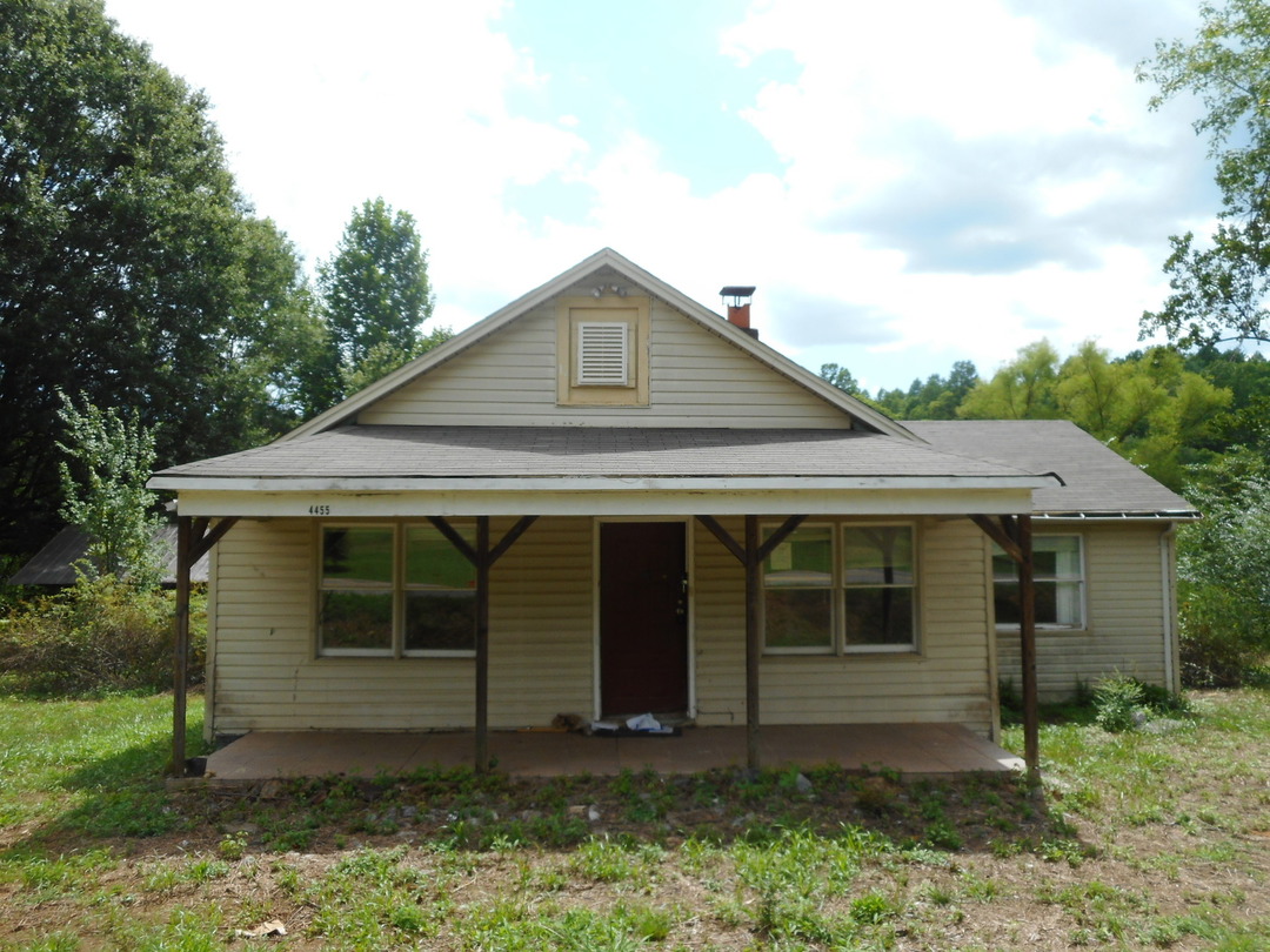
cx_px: 635
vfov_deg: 48.2
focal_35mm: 29
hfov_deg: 61.7
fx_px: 1064
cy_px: 476
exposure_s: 1/500
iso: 80
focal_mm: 5.2
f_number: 4
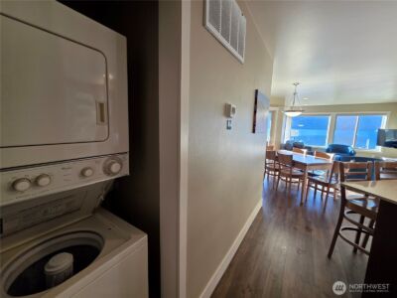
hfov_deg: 106.2
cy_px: 149
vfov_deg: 89.9
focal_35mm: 13
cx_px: 198
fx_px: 149
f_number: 1.9
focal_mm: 2.2
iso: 125
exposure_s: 1/120
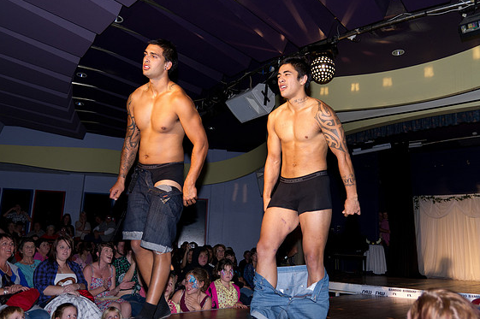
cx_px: 233
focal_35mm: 31
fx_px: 413
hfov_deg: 60.3
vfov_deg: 42.3
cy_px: 160
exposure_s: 1/180
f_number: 2.8
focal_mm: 20
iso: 500
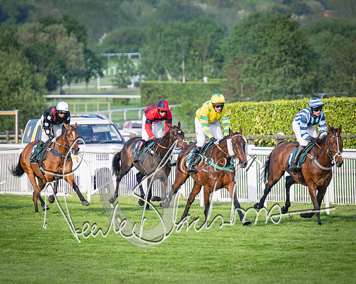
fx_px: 4422
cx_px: 196
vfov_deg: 3.7
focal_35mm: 420
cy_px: 133
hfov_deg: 4.6
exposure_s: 1/2000
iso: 400
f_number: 4
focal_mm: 220
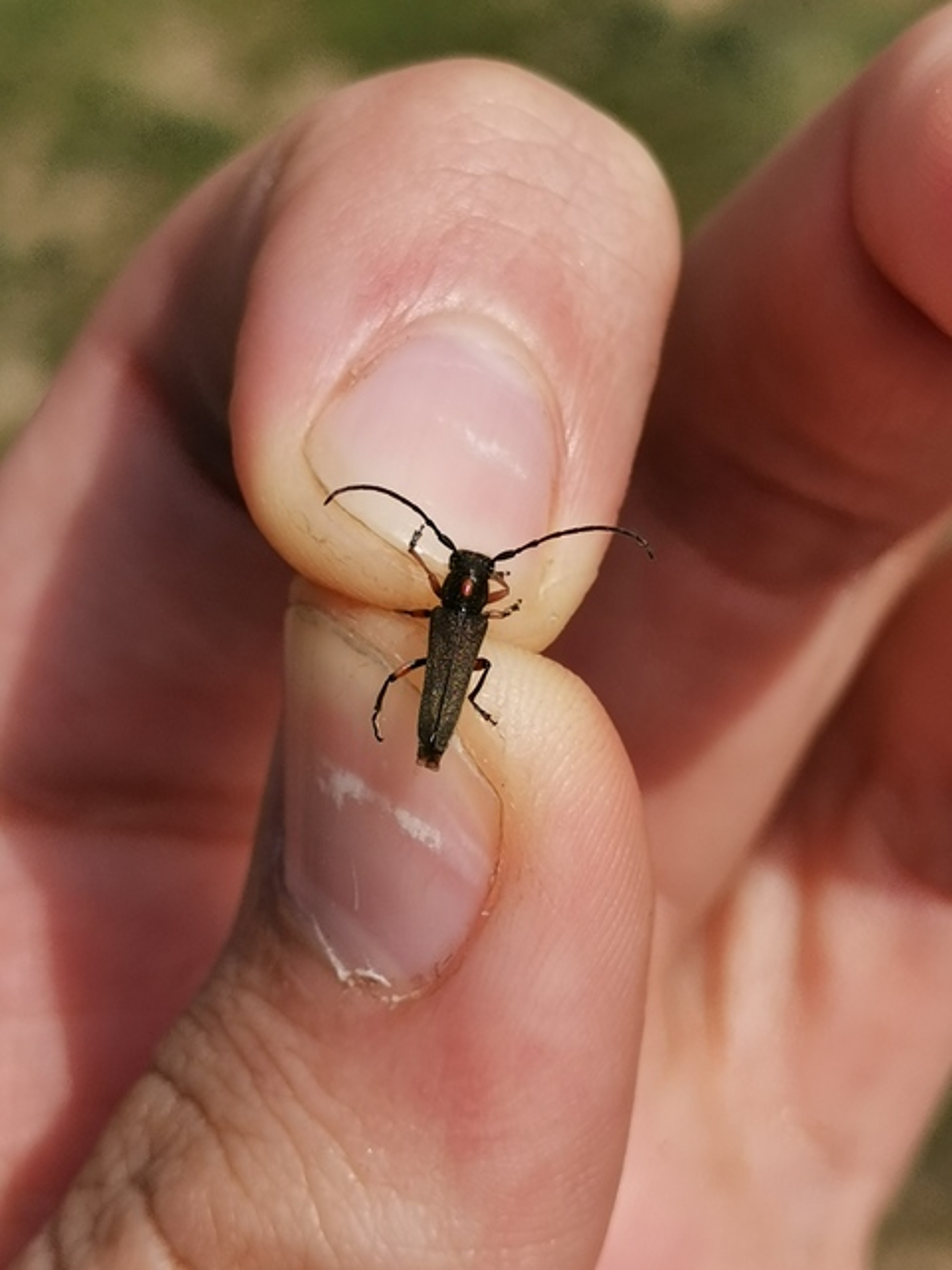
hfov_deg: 21.6
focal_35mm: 68
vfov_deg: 28.6
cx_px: 476
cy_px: 635
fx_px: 2493
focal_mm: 4.75
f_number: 1.8
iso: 50
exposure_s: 1/2445
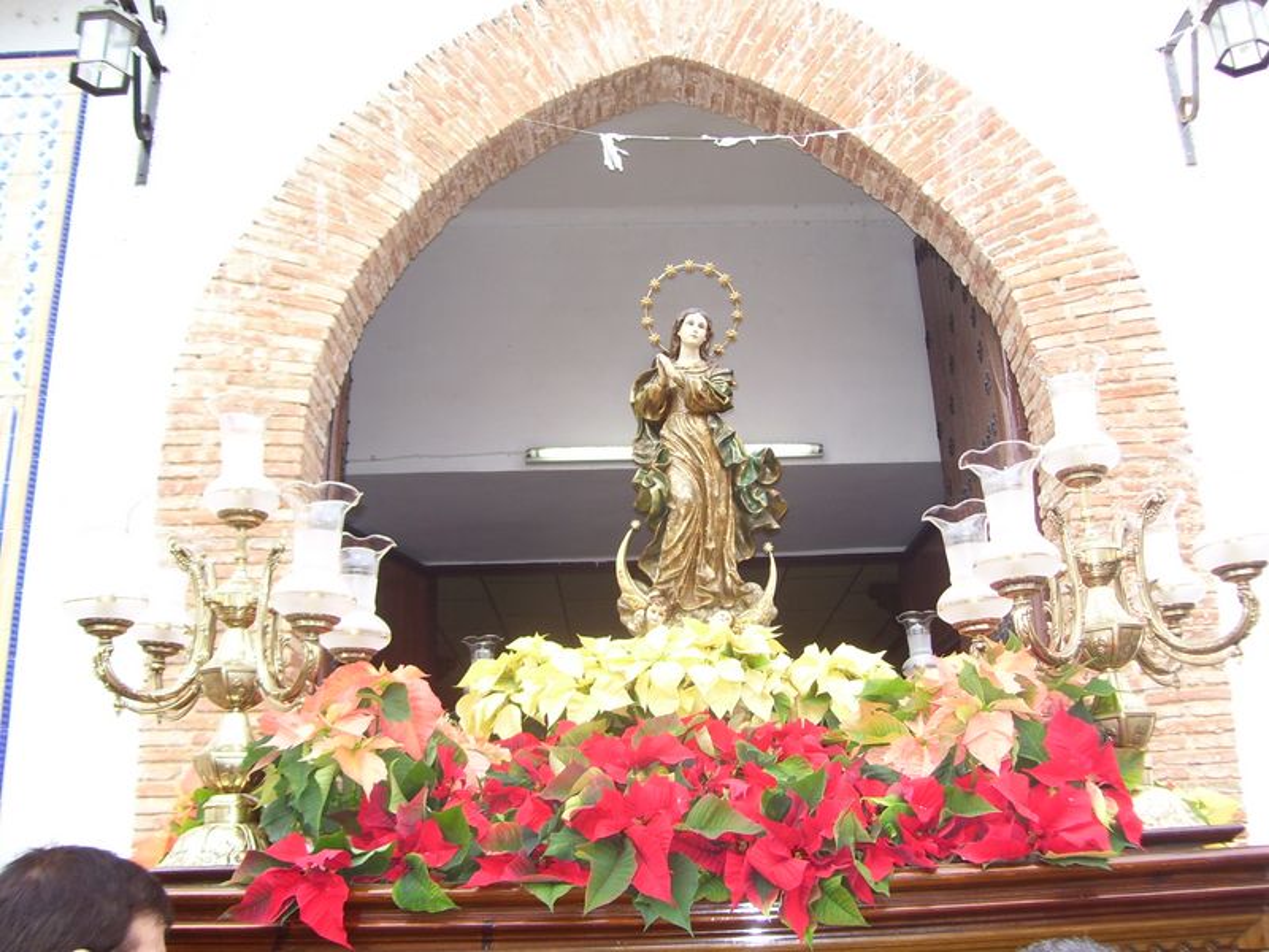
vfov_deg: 39.7
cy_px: 476
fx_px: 1320
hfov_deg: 51.4
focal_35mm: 36
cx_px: 634
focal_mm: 6
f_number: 2.7
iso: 80
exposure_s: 1/180
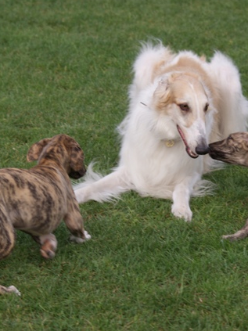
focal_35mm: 164
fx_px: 1565
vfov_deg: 12.1
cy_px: 165
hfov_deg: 9.1
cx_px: 167
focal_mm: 75
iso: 100
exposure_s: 1/250
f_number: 5
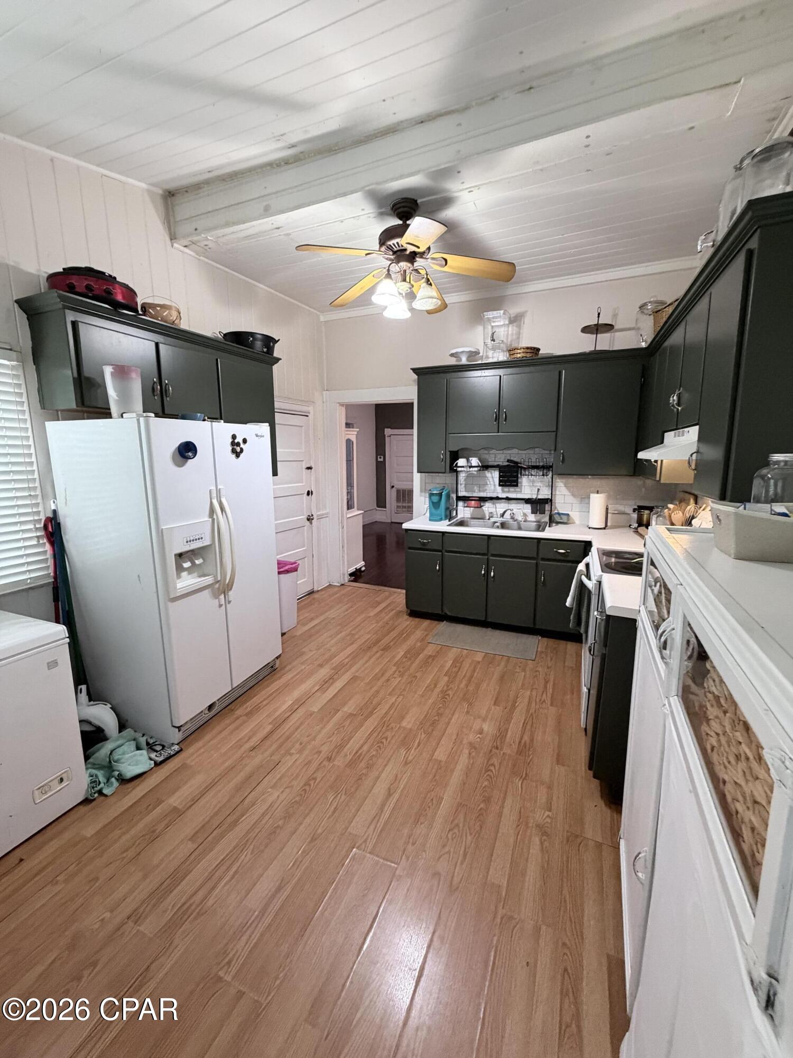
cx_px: 396
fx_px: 428
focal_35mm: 14
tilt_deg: -9.7
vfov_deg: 102.1
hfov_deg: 85.7
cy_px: 529
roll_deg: +0.5
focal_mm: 2.22
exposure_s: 1/60
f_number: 2.2
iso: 400
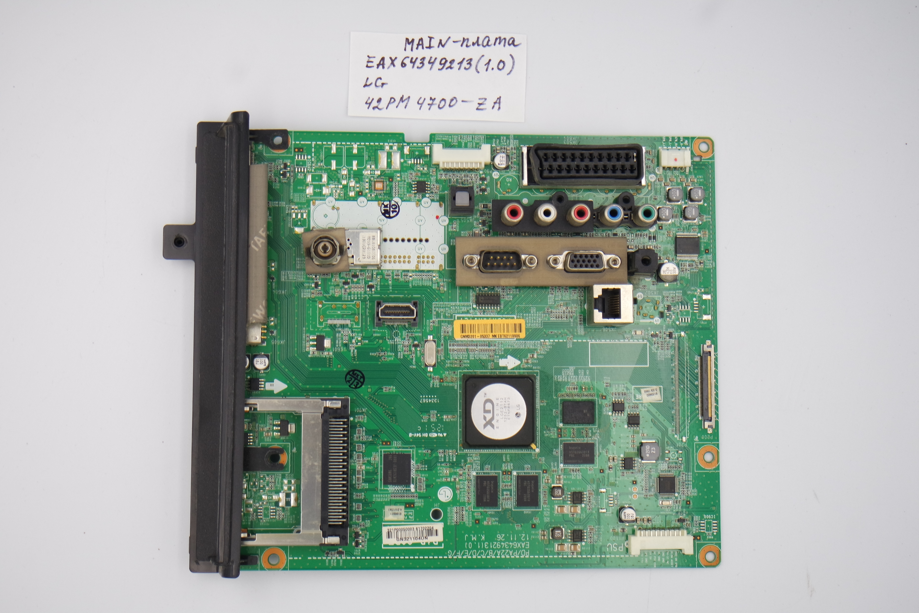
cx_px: 460
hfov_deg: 38.9
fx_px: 1302
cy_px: 306
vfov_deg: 26.5
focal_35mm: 51
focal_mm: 19
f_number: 5
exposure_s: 1/125
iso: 160
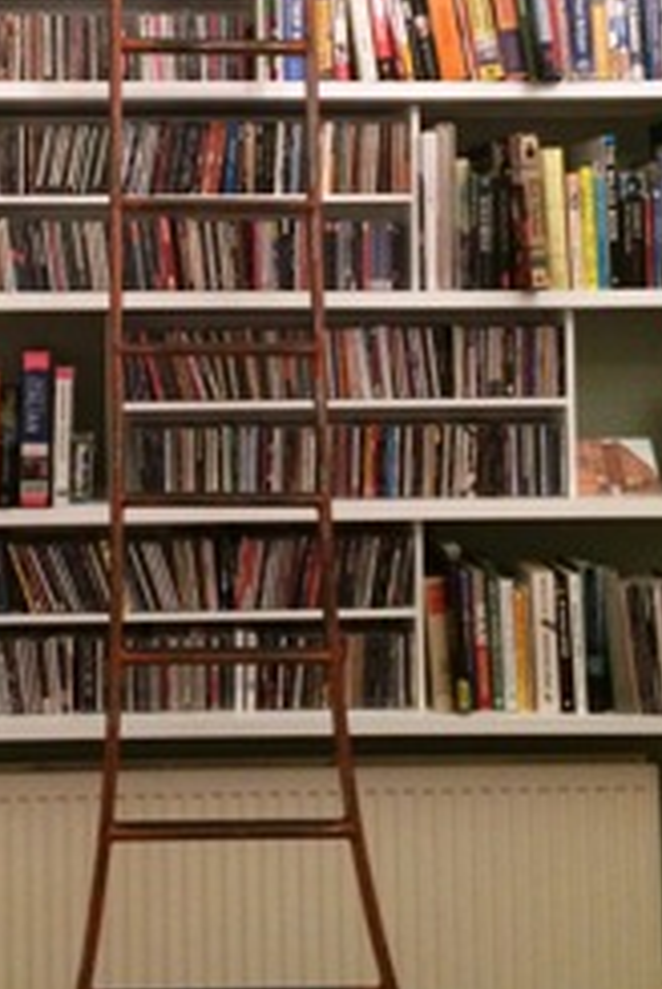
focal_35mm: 59
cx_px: 129
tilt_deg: +0.9
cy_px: 250
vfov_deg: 33.2
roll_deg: +0.5
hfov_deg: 22.7
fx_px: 1623
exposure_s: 1/25
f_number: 2.2
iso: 320
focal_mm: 4.15
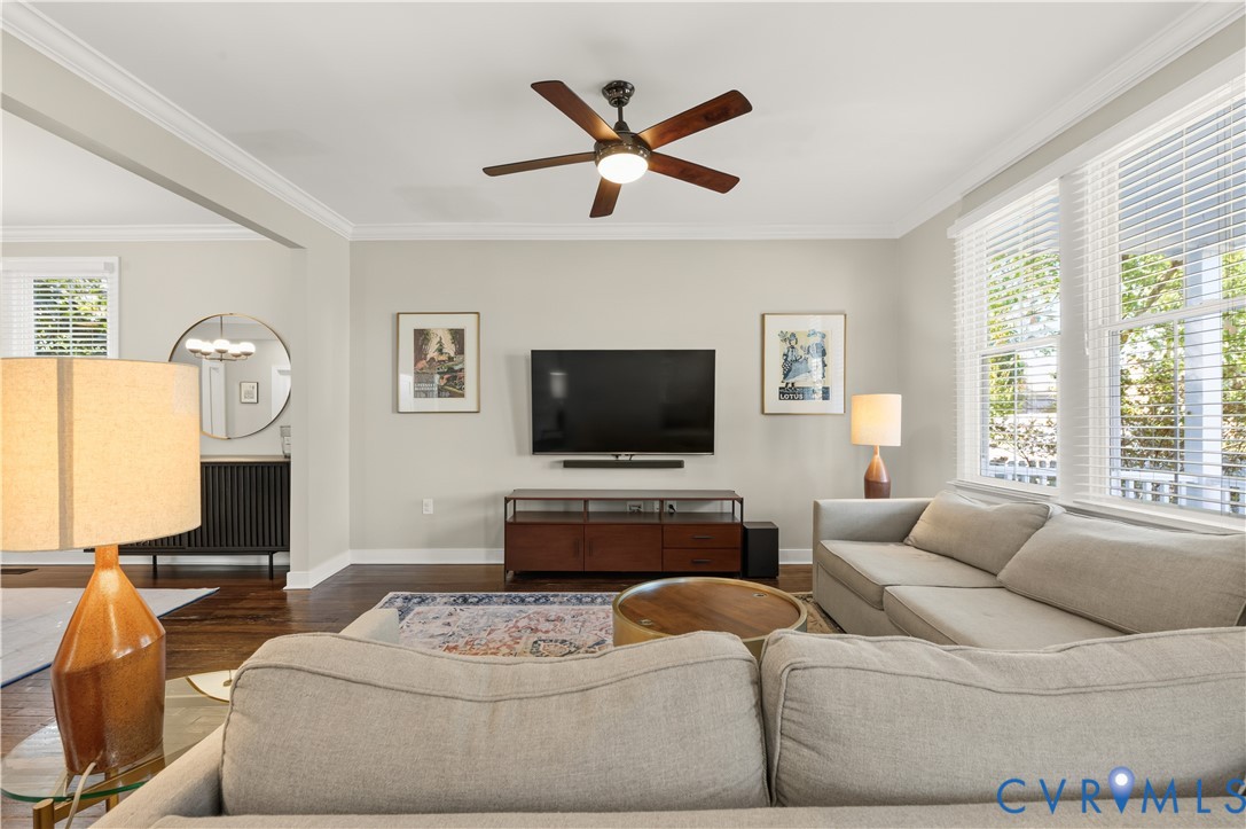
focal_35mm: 16
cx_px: 623
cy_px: 414
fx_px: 553
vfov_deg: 73.7
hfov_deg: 96.8
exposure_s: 1/5
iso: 1250
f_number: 9
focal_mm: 16
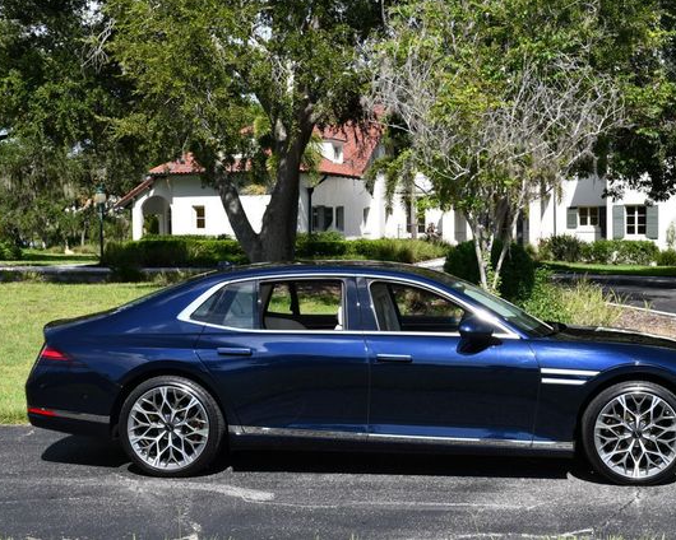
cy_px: 269
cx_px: 394
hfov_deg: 31.9
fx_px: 1180
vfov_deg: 25.8
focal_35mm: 59
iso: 110
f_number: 8
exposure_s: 1/250
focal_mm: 26
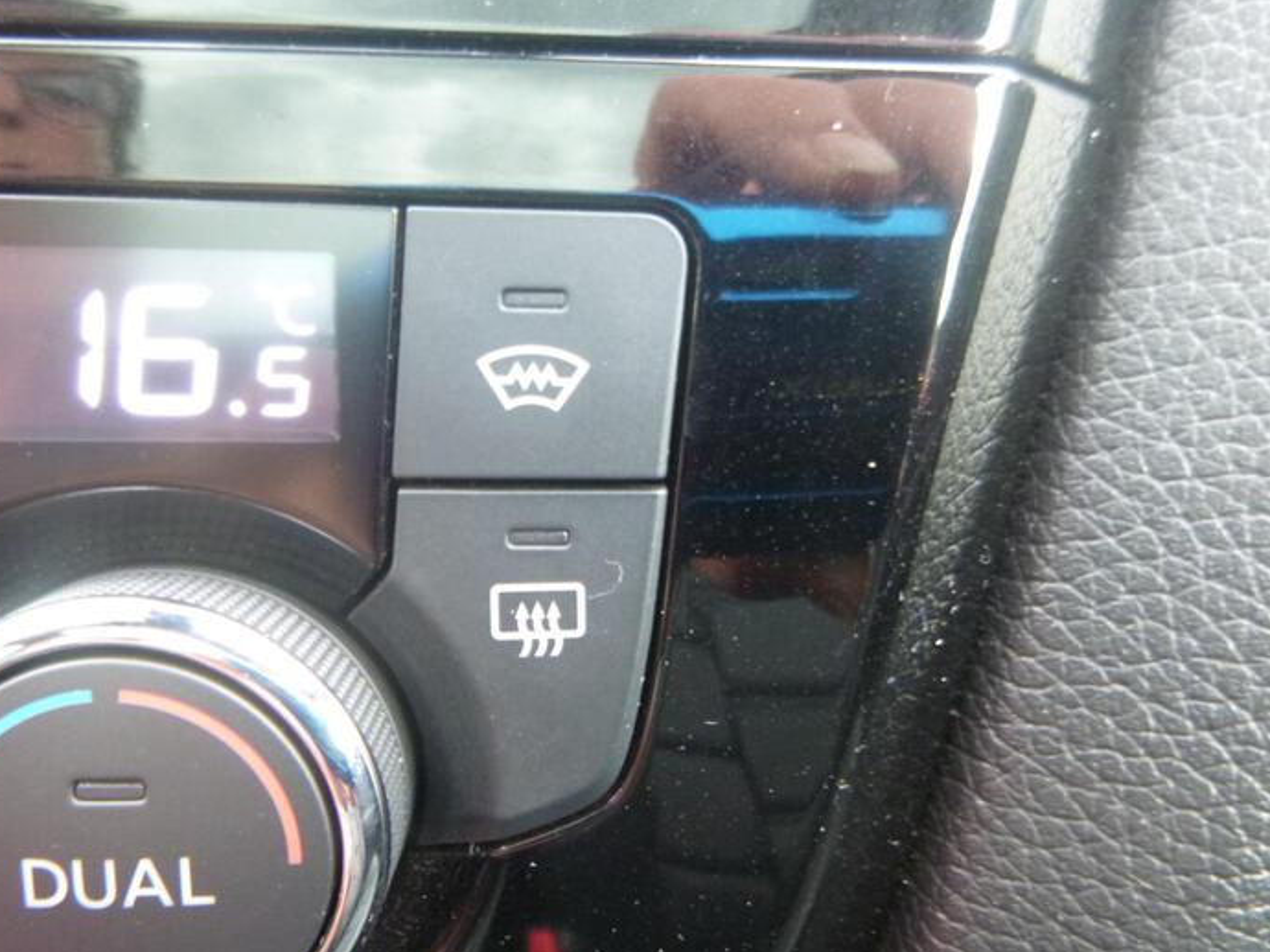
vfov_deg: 48.2
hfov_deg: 61.7
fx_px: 1064
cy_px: 514
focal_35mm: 29
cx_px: 622
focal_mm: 4.5
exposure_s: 1/8
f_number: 3.9
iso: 400
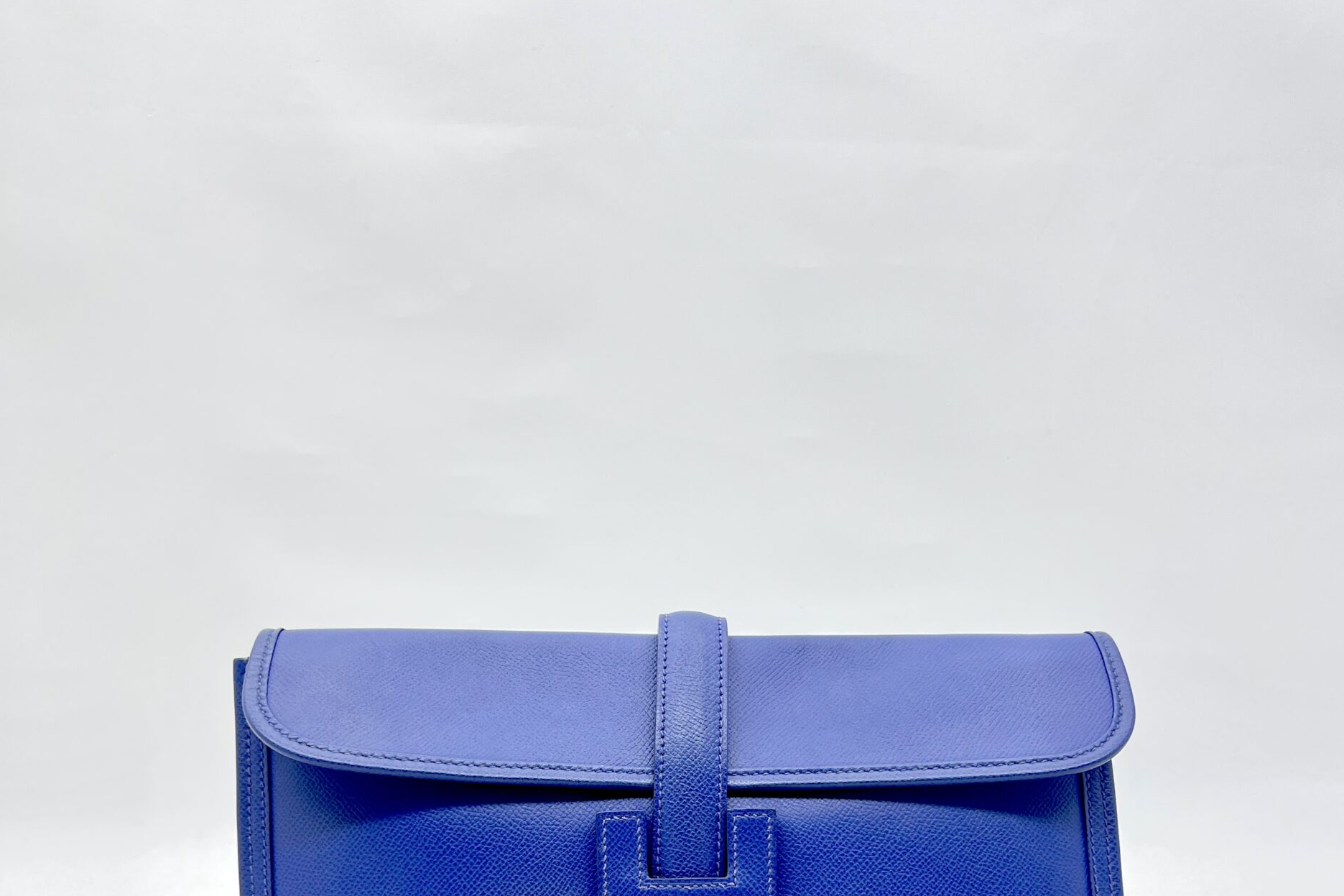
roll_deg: +0.4
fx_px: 1381
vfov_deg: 33.9
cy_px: 814
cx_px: 687
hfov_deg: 51.9
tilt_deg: -9.9
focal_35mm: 37
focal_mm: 5.7
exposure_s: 1/100
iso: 40
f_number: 1.5
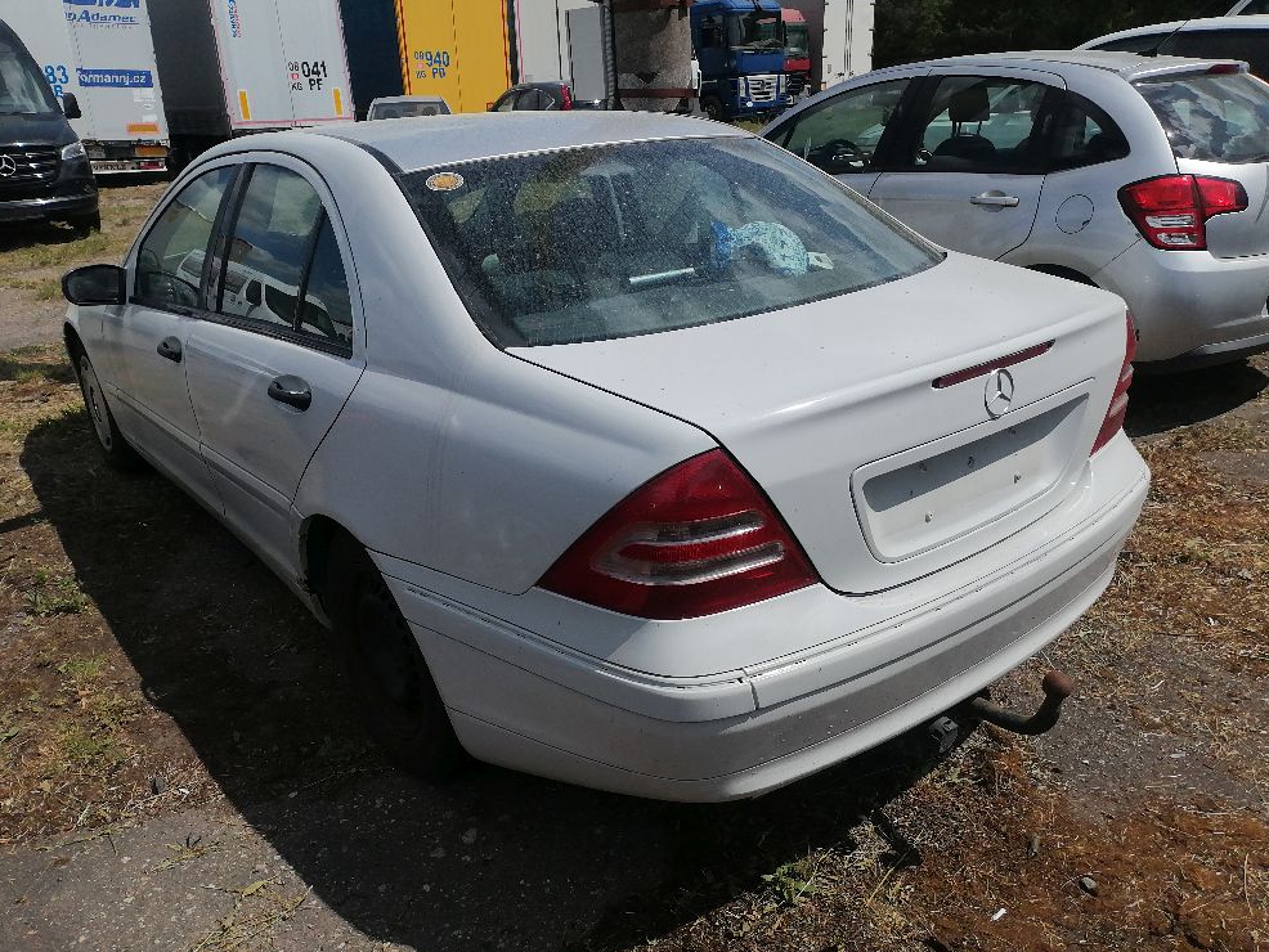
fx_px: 990
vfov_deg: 51.4
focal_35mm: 27
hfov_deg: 65.3
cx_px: 628
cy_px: 490
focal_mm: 4.25
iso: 50
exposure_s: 1/4425
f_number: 1.8
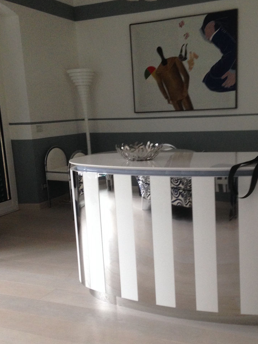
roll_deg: +0.4
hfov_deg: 31.4
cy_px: 195
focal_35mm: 46
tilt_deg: -12.0
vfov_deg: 41.2
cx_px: 161
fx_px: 457
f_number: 2.4
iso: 160
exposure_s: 1/20
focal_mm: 4.12
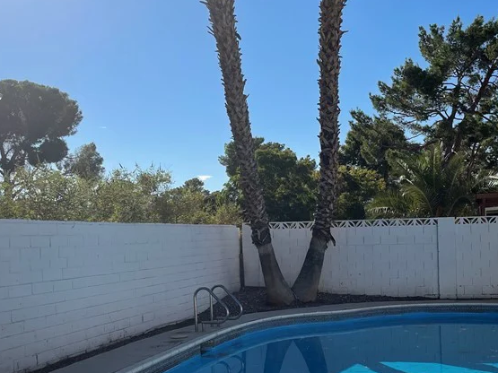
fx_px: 690
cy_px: 239
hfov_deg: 38.8
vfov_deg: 30.1
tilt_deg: -1.1
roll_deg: +1.7
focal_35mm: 48
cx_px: 361
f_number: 1.6
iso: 32
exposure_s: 1/5128
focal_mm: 5.1
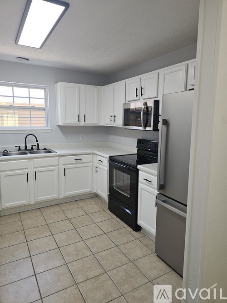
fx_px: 201
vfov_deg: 73.9
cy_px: 152
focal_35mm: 23
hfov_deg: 58.9
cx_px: 114
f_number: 1.7
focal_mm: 6.3
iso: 50
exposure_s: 1/60
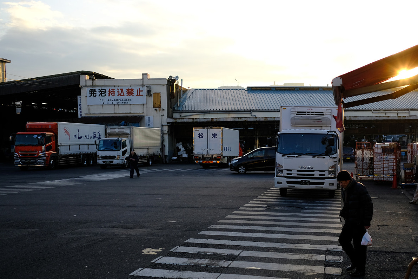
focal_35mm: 47
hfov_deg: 41.4
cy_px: 159
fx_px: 546
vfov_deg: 28.6
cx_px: 278
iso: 200
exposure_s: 1/750
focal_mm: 23
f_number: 2.8
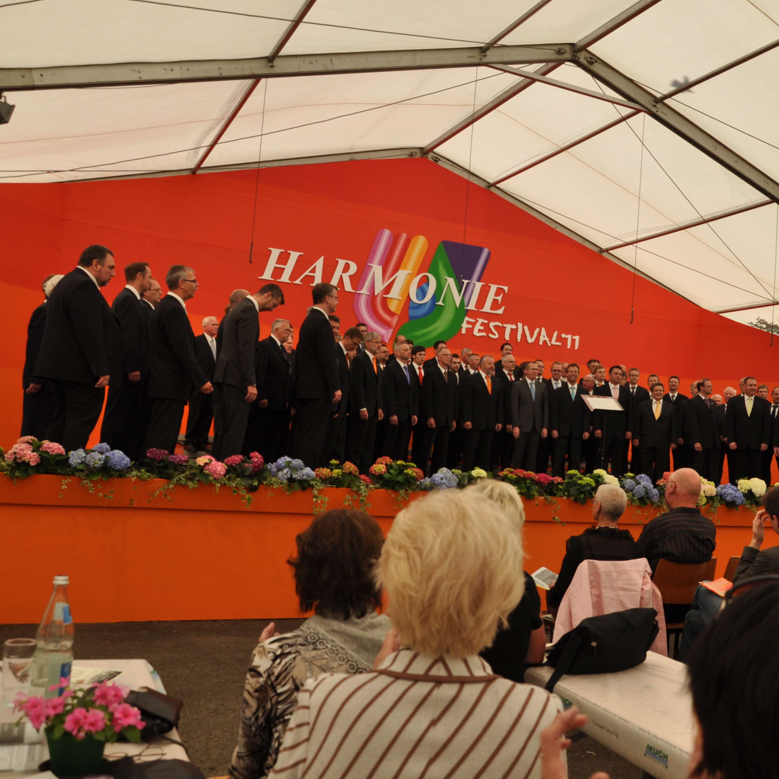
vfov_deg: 47.2
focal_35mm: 35
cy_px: 387
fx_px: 891
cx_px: 523
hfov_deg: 46.4
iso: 200
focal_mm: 18
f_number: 6.3
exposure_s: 1/160
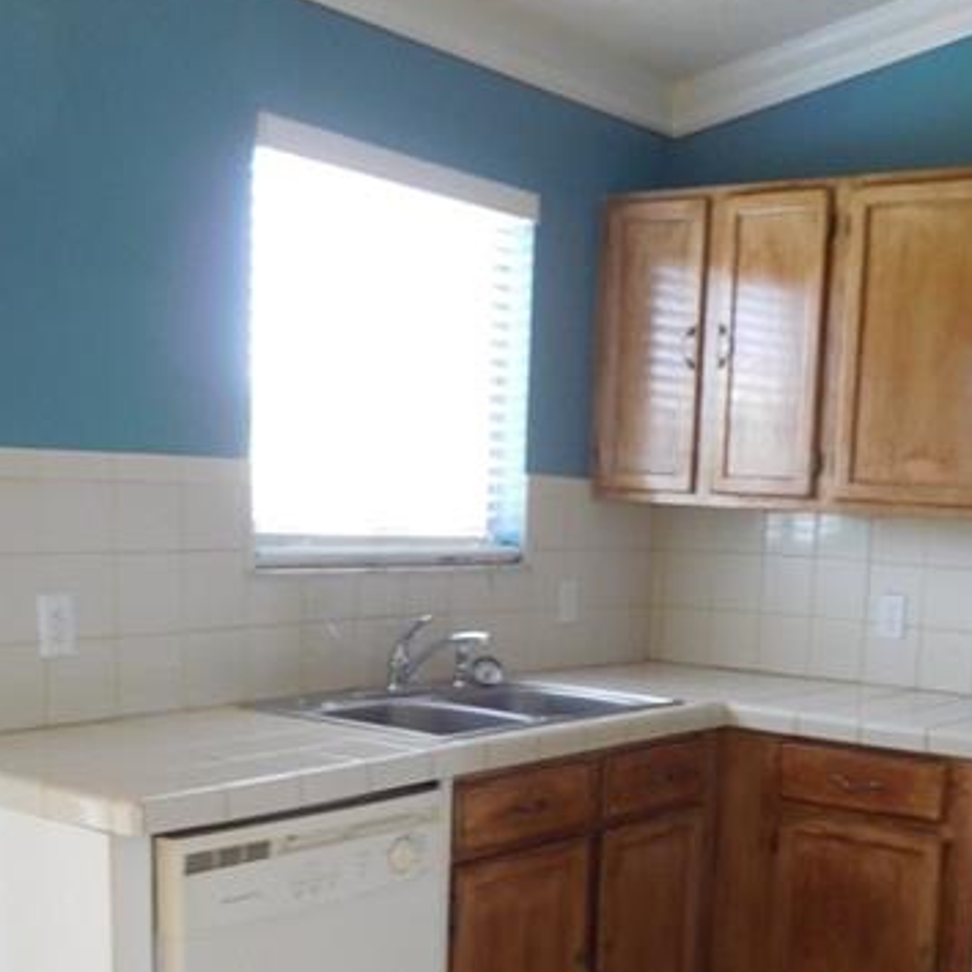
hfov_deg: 35.0
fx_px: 1525
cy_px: 794
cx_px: 651
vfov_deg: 34.2
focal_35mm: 48
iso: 220
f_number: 3.4
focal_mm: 4.5
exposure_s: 1/30
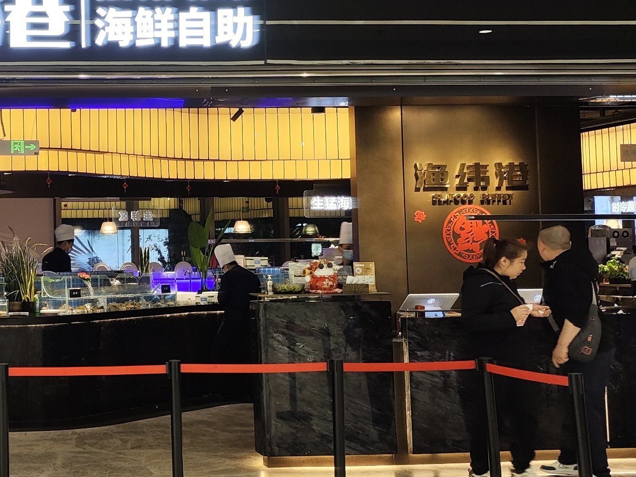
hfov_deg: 33.6
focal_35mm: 52
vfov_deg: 28.0
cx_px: -2
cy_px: 199
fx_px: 956
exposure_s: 1/64.1
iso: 50
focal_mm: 4.71
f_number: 1.79
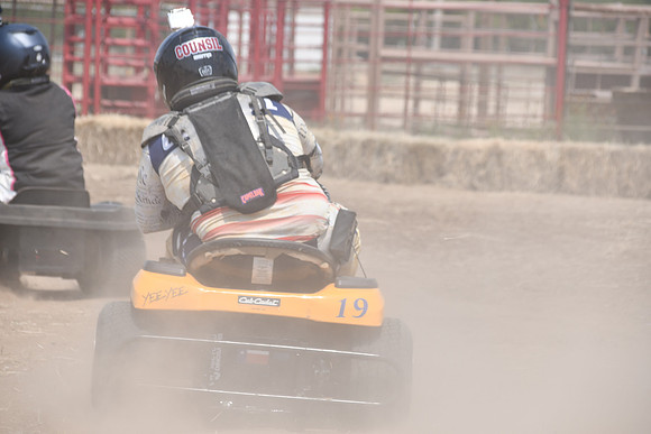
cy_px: 217
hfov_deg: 7.4
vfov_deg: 5.0
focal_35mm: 277
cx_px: 326
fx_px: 5010
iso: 160
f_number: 8
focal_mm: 185
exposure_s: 1/500
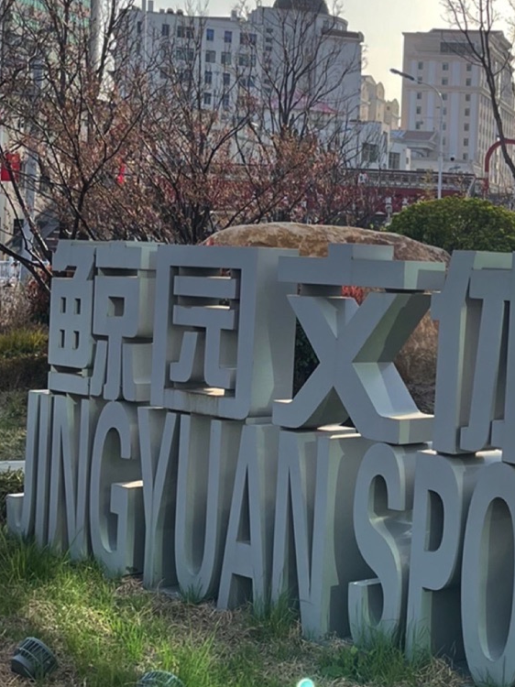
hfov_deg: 19.8
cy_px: 286
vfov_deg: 27.4
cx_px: 576
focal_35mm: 71
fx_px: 1409
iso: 32
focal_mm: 5.1
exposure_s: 1/1370
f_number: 1.6
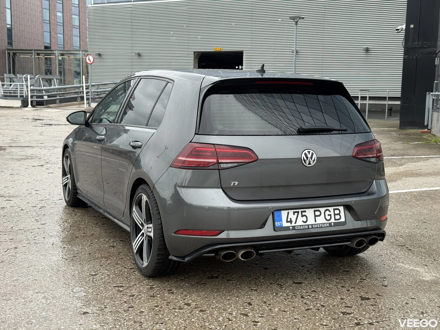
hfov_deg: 39.7
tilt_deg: -7.1
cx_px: 220
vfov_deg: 30.3
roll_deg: -0.7
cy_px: 165
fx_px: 610
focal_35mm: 48
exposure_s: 1/636
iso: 80
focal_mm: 6.76
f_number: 1.78
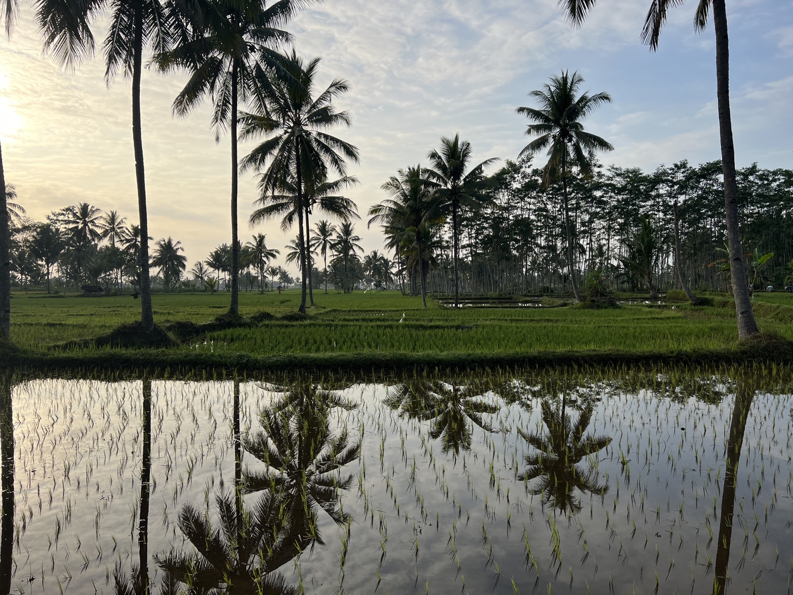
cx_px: 396
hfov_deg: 67.3
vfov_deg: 53.1
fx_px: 596
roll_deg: +0.4
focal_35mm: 26
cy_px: 298
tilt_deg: -2.6
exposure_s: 1/4831
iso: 50
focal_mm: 5.7
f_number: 1.5
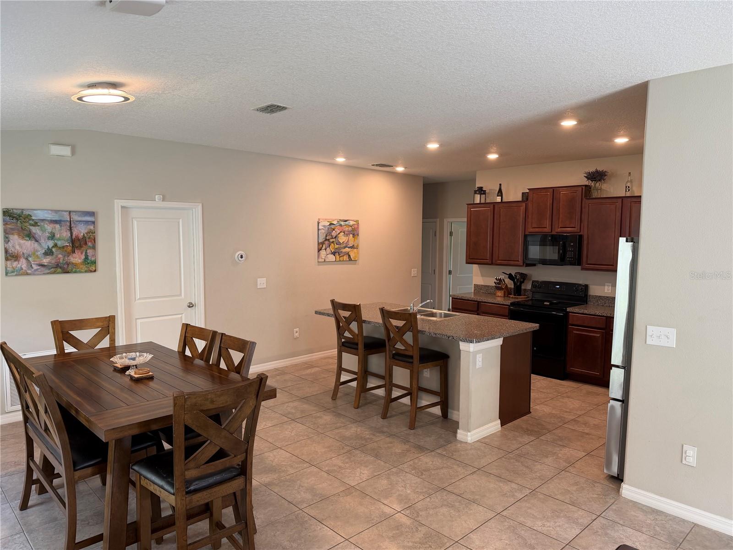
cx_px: 366
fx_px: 508
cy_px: 275
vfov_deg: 56.8
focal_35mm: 24
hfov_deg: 71.6
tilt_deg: -4.6
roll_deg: -0.3
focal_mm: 6.76
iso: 125
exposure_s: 1/60
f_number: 1.78
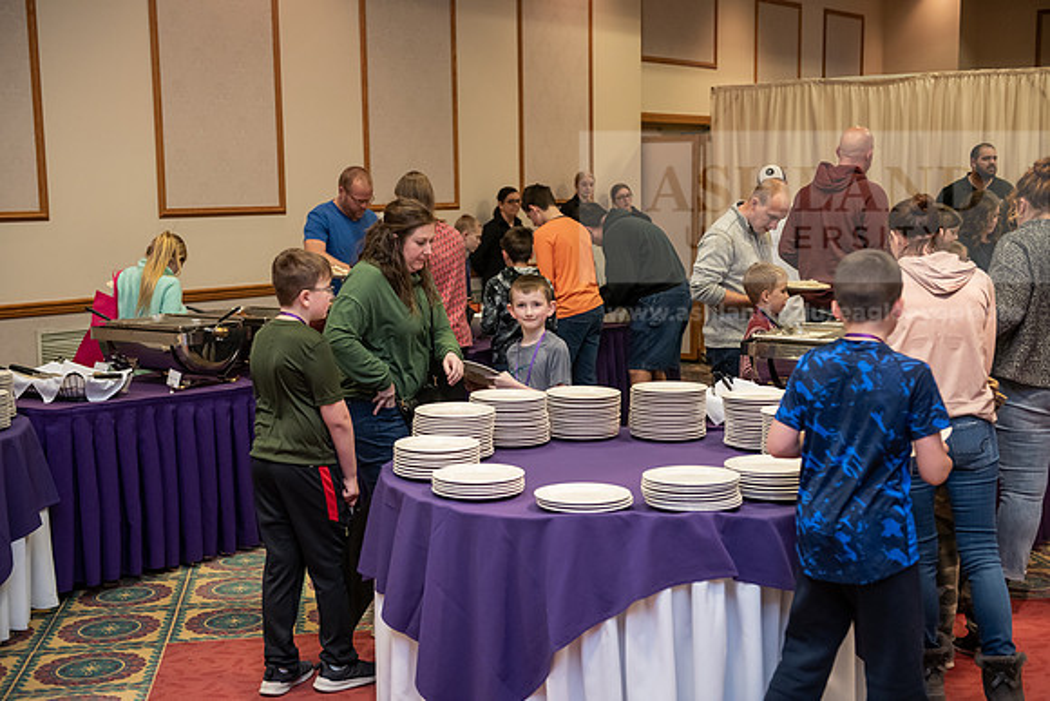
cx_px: 525
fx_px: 1517
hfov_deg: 38.2
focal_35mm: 52
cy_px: 350
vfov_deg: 26.0
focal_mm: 52
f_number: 3.2
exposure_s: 1/200
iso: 1250
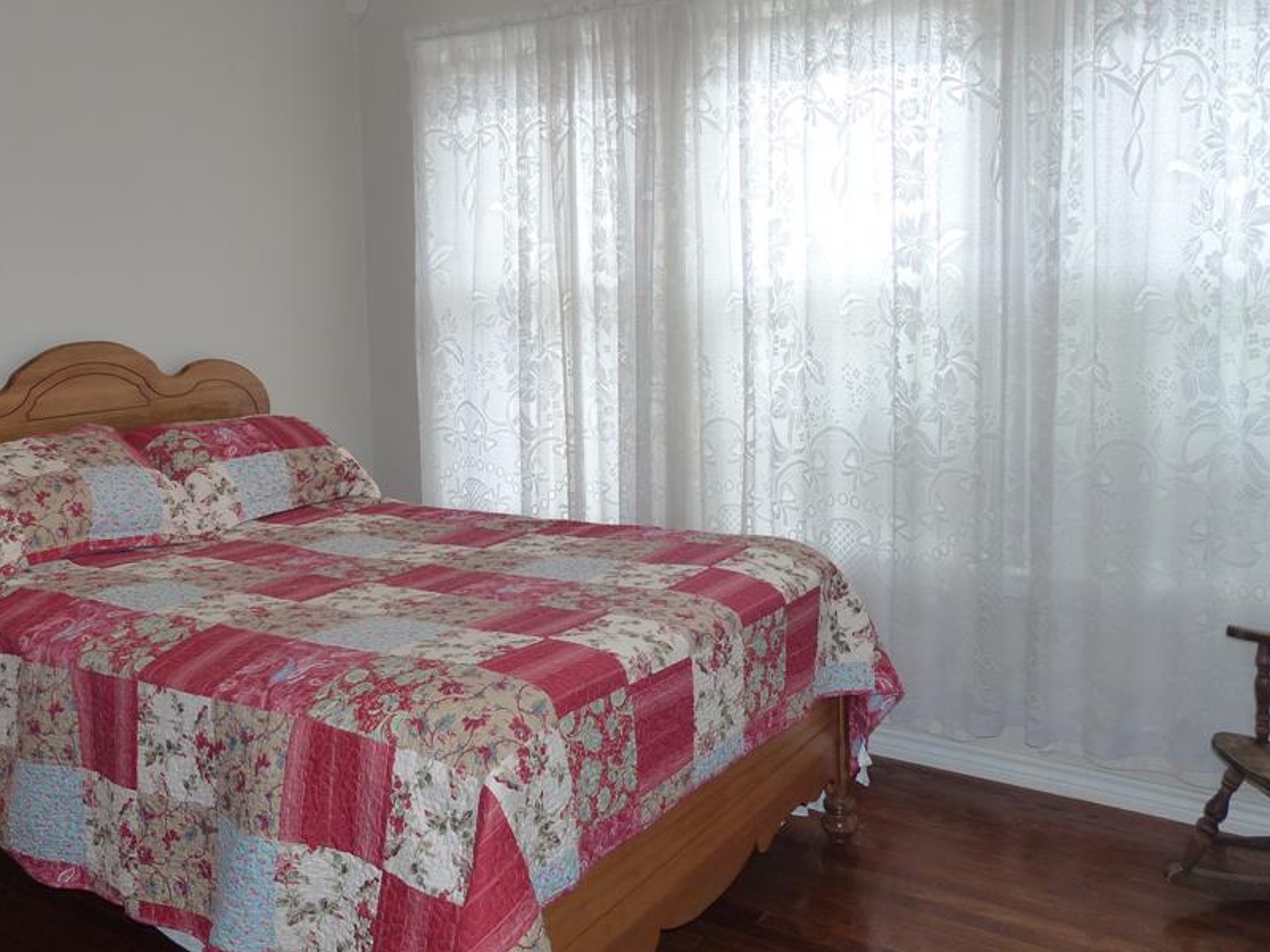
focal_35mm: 32
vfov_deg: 43.9
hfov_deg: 56.4
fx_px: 1174
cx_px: 514
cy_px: 378
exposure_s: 1/100
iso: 160
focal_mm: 4.5
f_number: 3.2
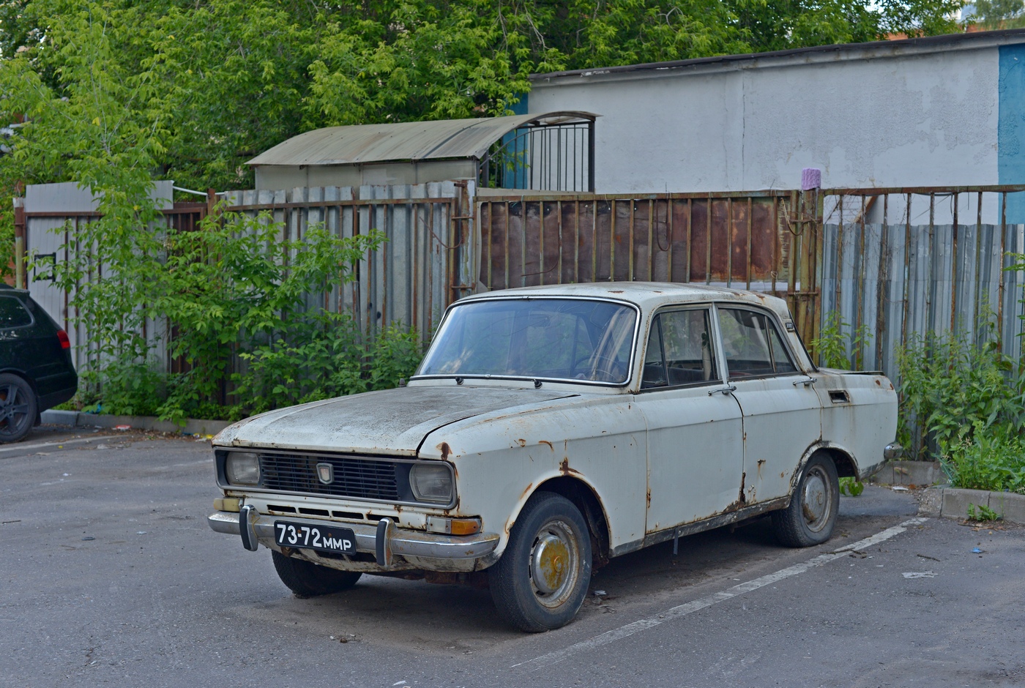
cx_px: 512
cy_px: 344
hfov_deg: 39.5
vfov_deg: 27.1
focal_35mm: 50
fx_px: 1427
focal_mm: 50
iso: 400
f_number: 5.6
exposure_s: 1/250
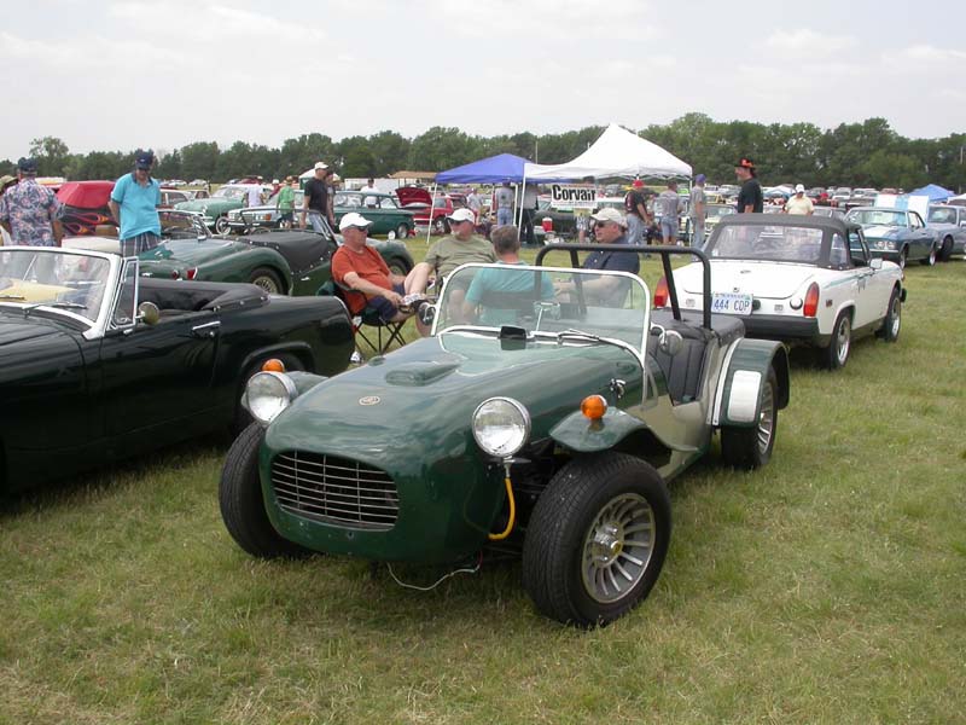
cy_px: 362
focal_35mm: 38
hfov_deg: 49.0
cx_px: 483
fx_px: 1060
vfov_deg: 37.7
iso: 100
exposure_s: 1/257
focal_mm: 7.85
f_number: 6.7
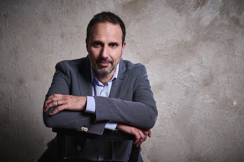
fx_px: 576
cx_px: 122
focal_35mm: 85
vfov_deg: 16.1
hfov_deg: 23.9
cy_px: 81
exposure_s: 1/125
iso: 100
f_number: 7.1
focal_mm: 85
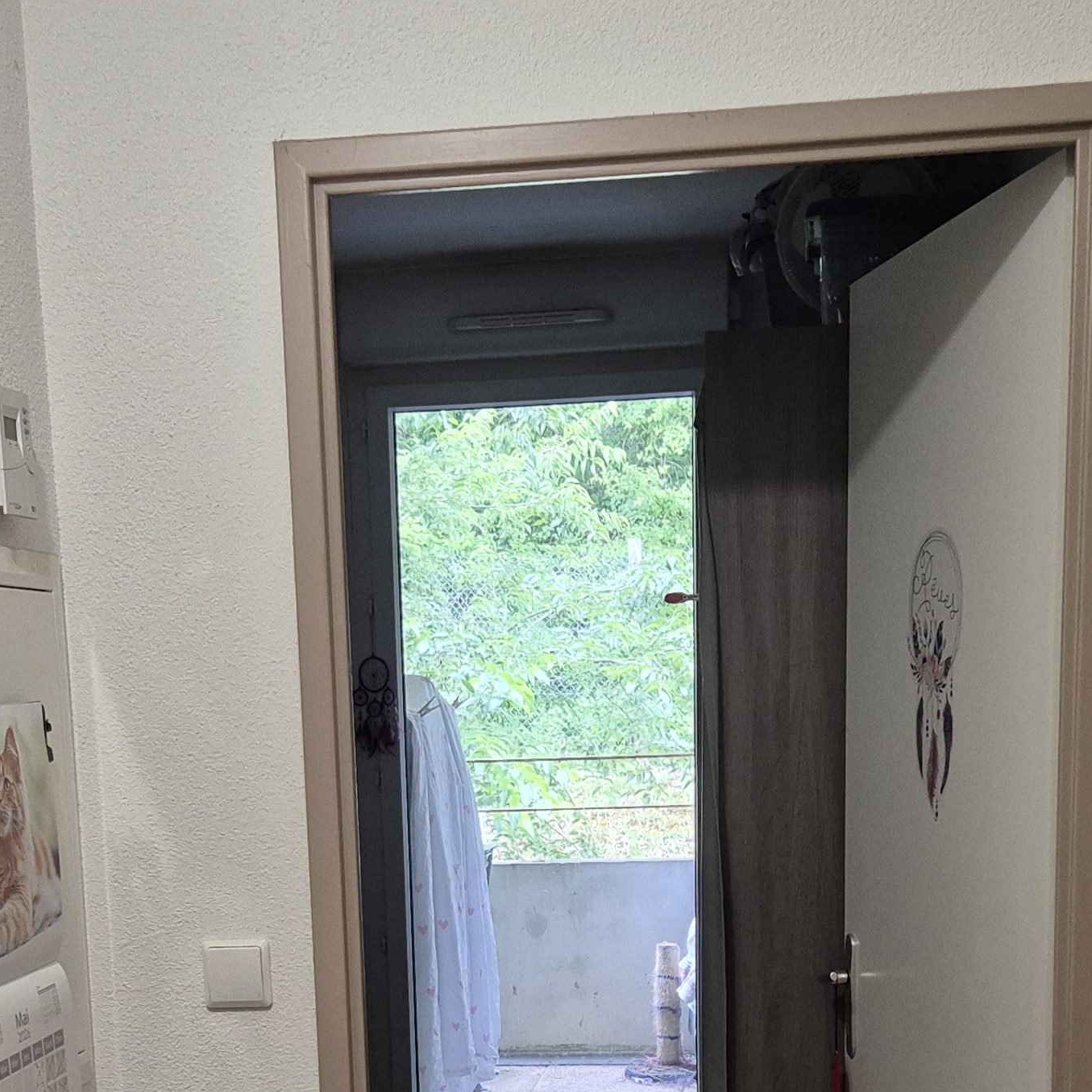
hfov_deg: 28.6
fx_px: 2141
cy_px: 1047
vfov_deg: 27.3
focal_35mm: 60
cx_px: 493
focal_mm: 5.4
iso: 250
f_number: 1.8
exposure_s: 1/100
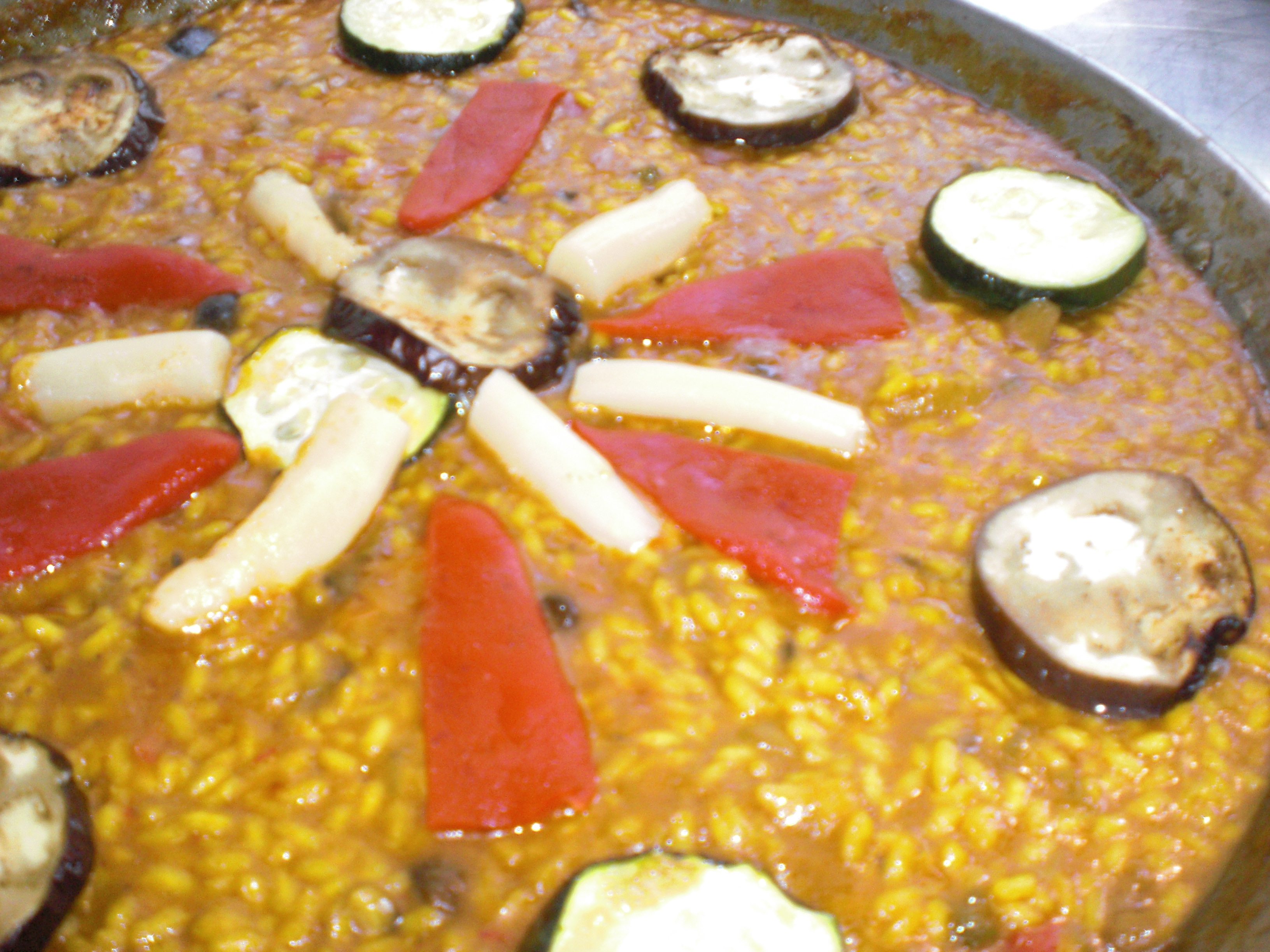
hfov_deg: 49.0
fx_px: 1394
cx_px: 635
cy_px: 476
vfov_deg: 37.7
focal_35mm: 38
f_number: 3.1
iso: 200
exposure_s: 1/80
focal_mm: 6.3
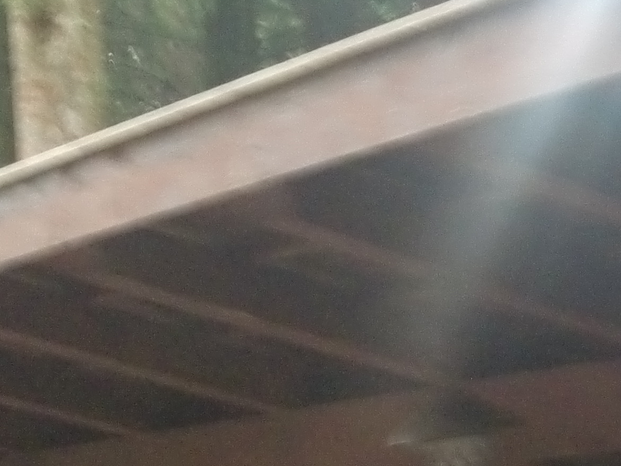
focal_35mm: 130
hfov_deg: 15.0
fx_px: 2332
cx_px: 577
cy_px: 450
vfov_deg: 11.3
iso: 400
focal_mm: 6.66
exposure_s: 1/20
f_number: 3.9
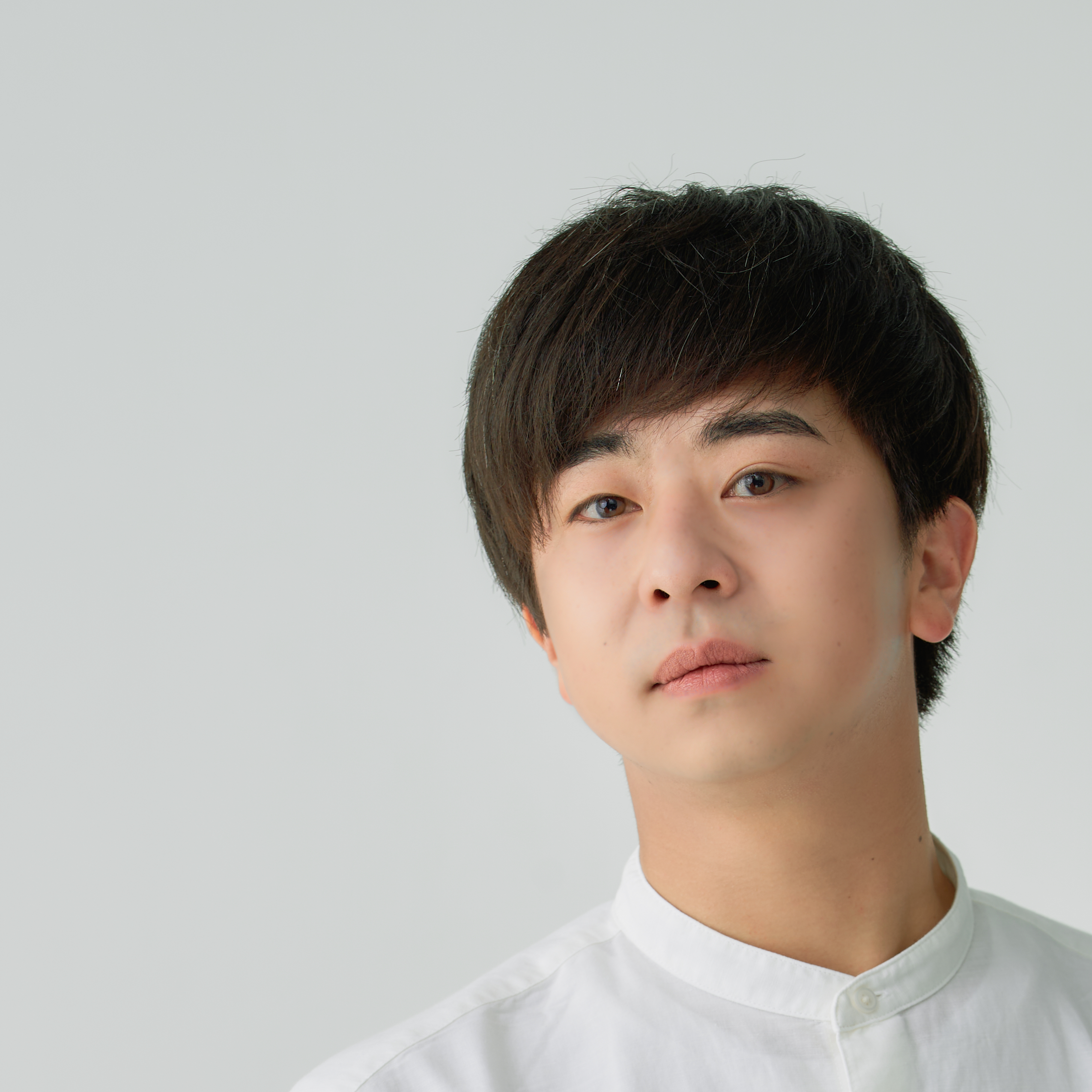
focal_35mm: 180
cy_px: 1126
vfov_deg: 9.6
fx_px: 6424
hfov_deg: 9.7
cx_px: 788
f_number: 6.3
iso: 100
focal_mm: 90
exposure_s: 1/125
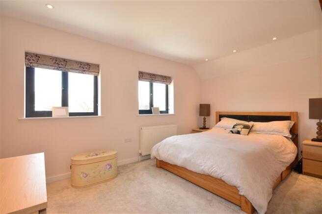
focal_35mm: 16
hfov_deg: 95.0
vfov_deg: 72.0
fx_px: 148
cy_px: 107
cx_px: 161
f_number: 11
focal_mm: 11
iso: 400
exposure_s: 1/13
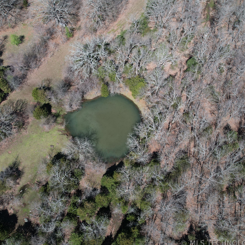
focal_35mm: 29
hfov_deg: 55.4
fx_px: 232
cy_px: 122
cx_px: 105
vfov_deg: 55.6
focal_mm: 8.38
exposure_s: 1/2500
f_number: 2.8
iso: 200
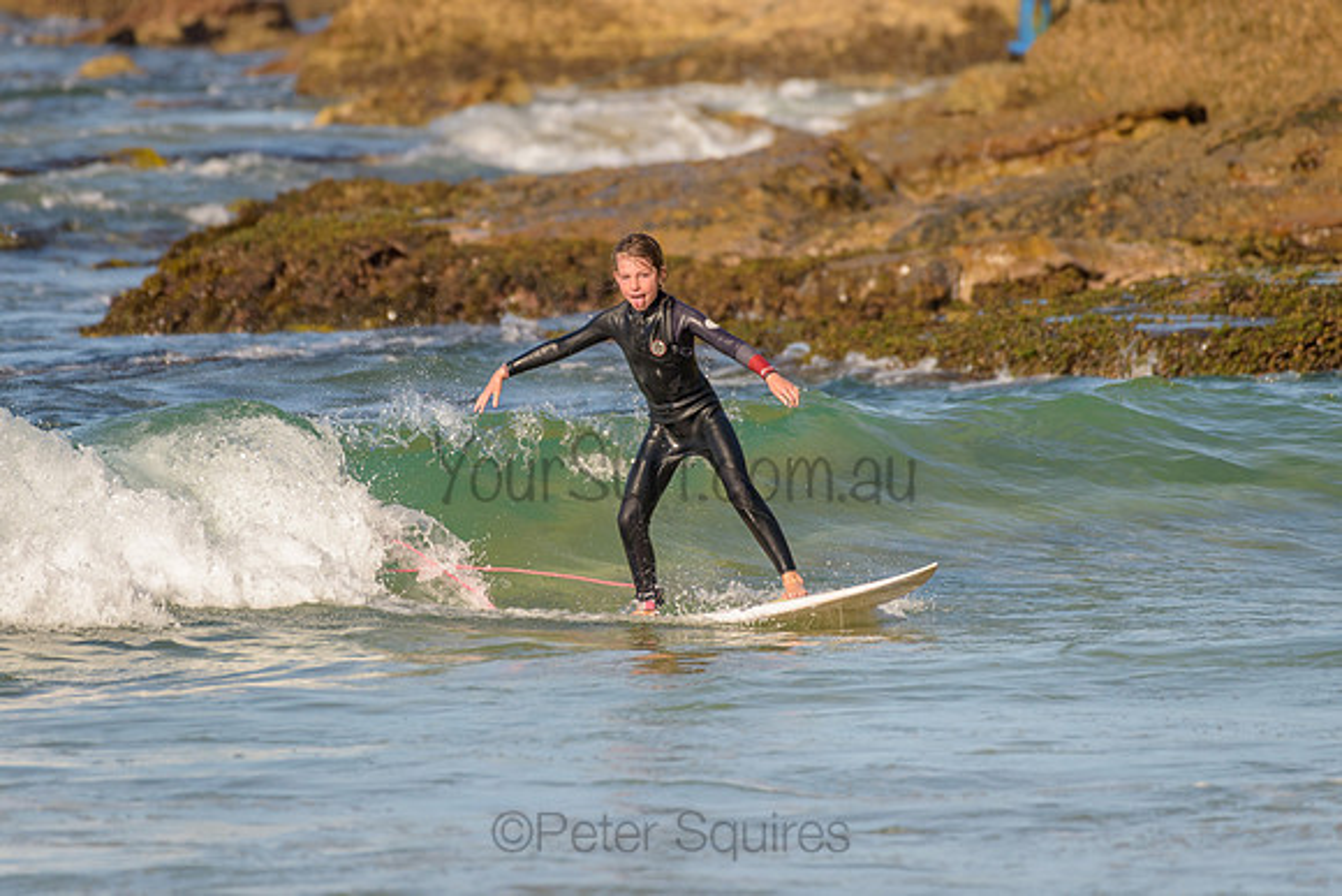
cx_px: 654
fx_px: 24364
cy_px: 311
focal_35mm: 653
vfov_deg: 2.1
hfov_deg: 3.2
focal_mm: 500
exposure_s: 1/2000
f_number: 5.6
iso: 180
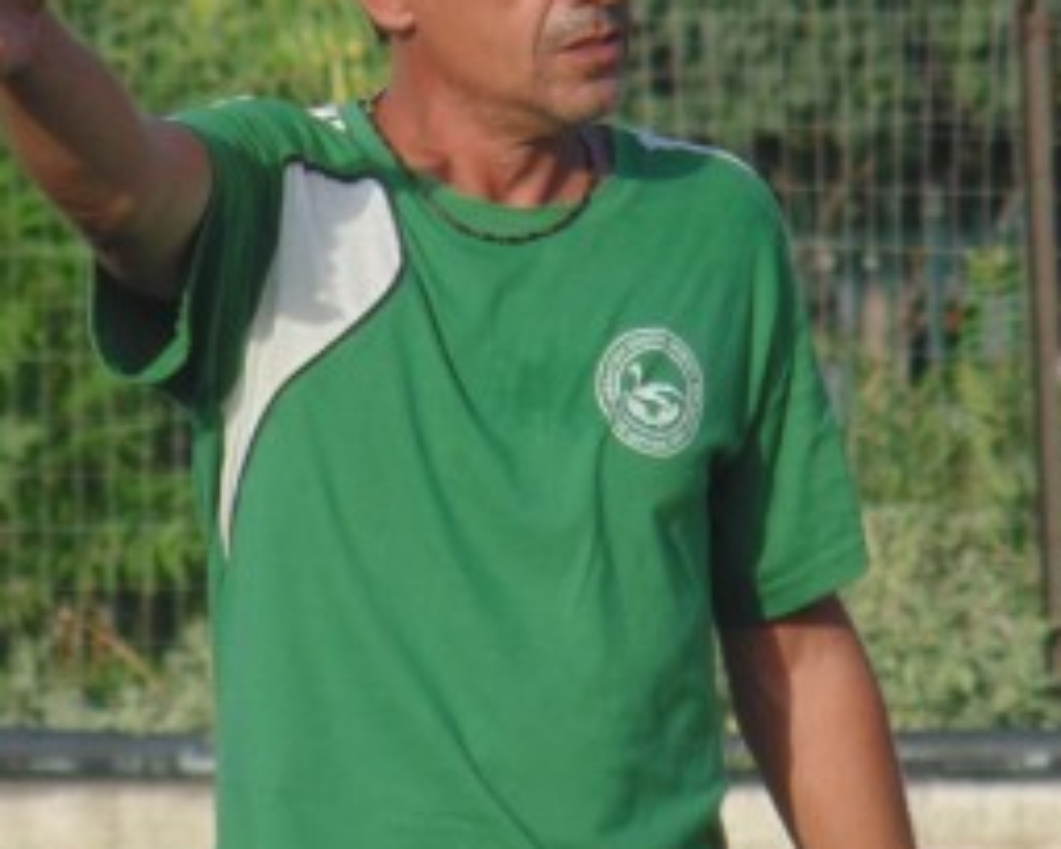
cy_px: 410
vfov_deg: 1.1
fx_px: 45940
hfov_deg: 1.3
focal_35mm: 1463
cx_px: 832
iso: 80
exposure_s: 1/250
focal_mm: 104
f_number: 5.9
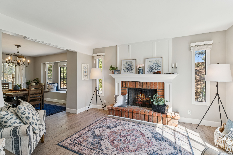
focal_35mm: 16
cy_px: 78
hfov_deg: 95.0
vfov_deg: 72.1
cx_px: 116
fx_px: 107
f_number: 13
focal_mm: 16.5
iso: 100
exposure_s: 1/6
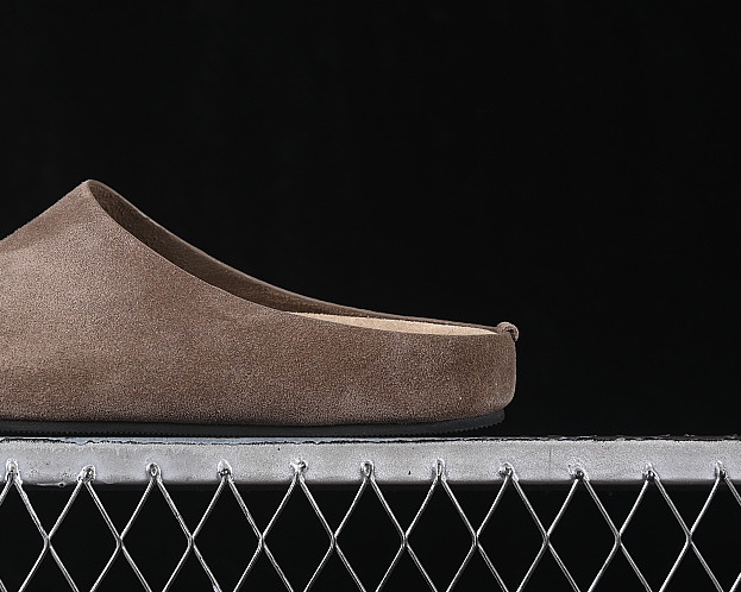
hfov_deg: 15.7
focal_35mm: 122
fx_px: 2675
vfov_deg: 12.6
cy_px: 171
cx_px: 138
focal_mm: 50
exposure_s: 1/80
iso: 160
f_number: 7.1
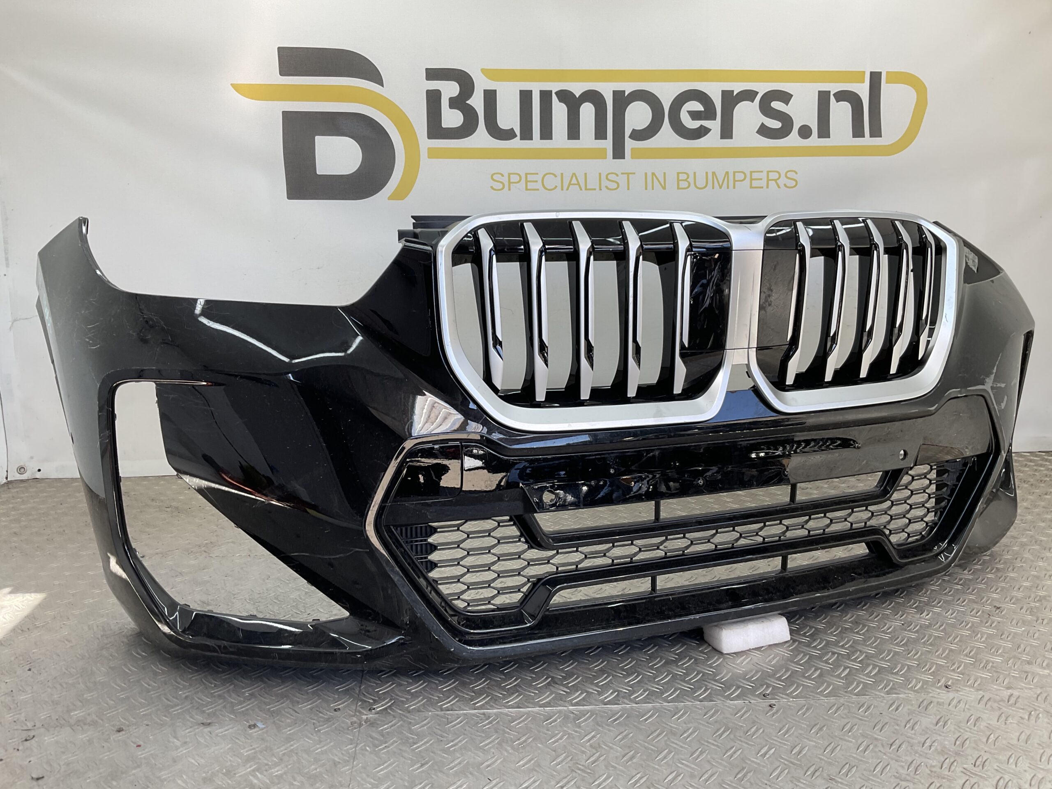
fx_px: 881
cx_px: 526
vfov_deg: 48.2
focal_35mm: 29
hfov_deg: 61.7
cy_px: 394
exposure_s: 1/131
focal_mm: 3
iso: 16
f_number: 1.8
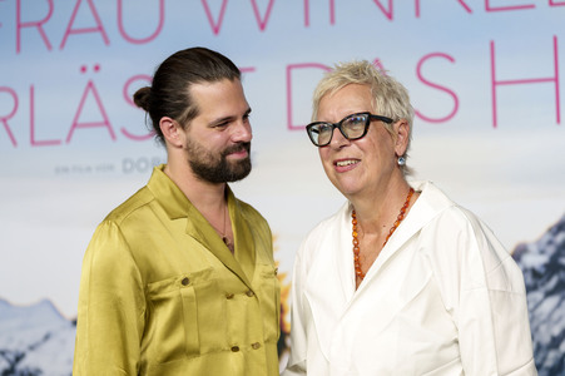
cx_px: 282
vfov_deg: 17.2
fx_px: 1239
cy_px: 188
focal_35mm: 79
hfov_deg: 25.7
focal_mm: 79
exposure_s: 1/320
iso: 800
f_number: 2.8
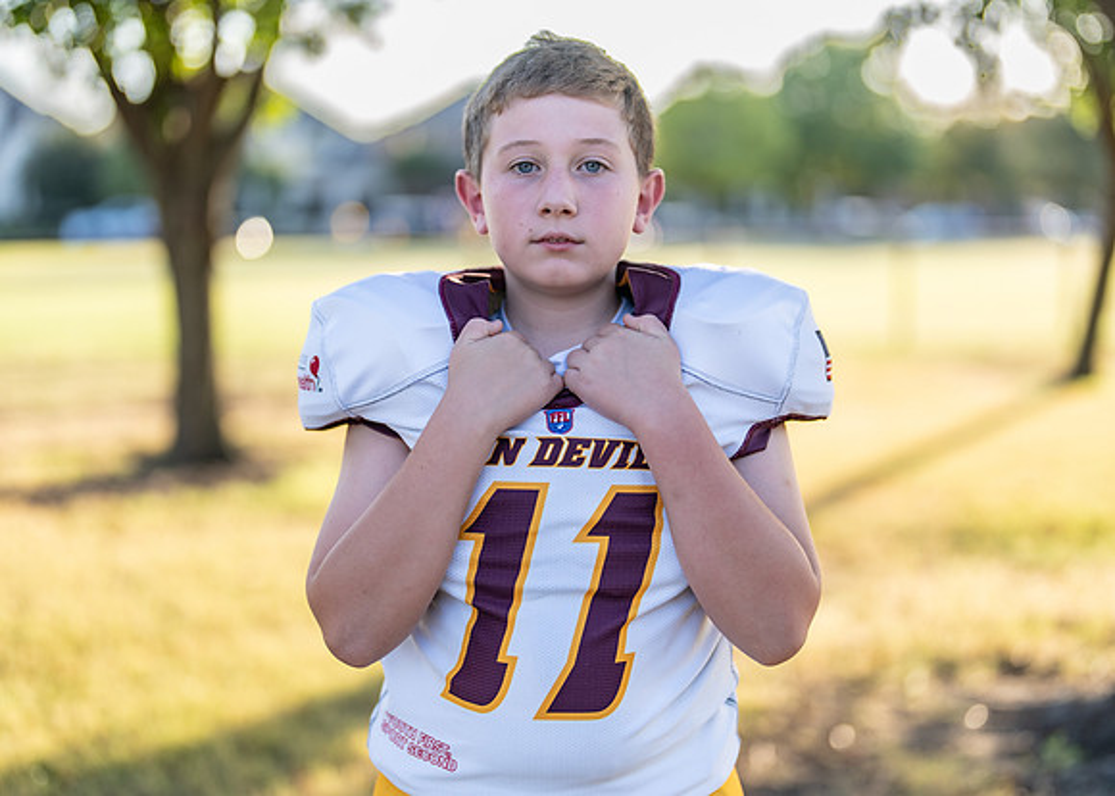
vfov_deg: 25.9
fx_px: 1731
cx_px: 571
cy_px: 398
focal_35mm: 55
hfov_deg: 35.7
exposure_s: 1/1250
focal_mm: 50
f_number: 1.2
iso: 100
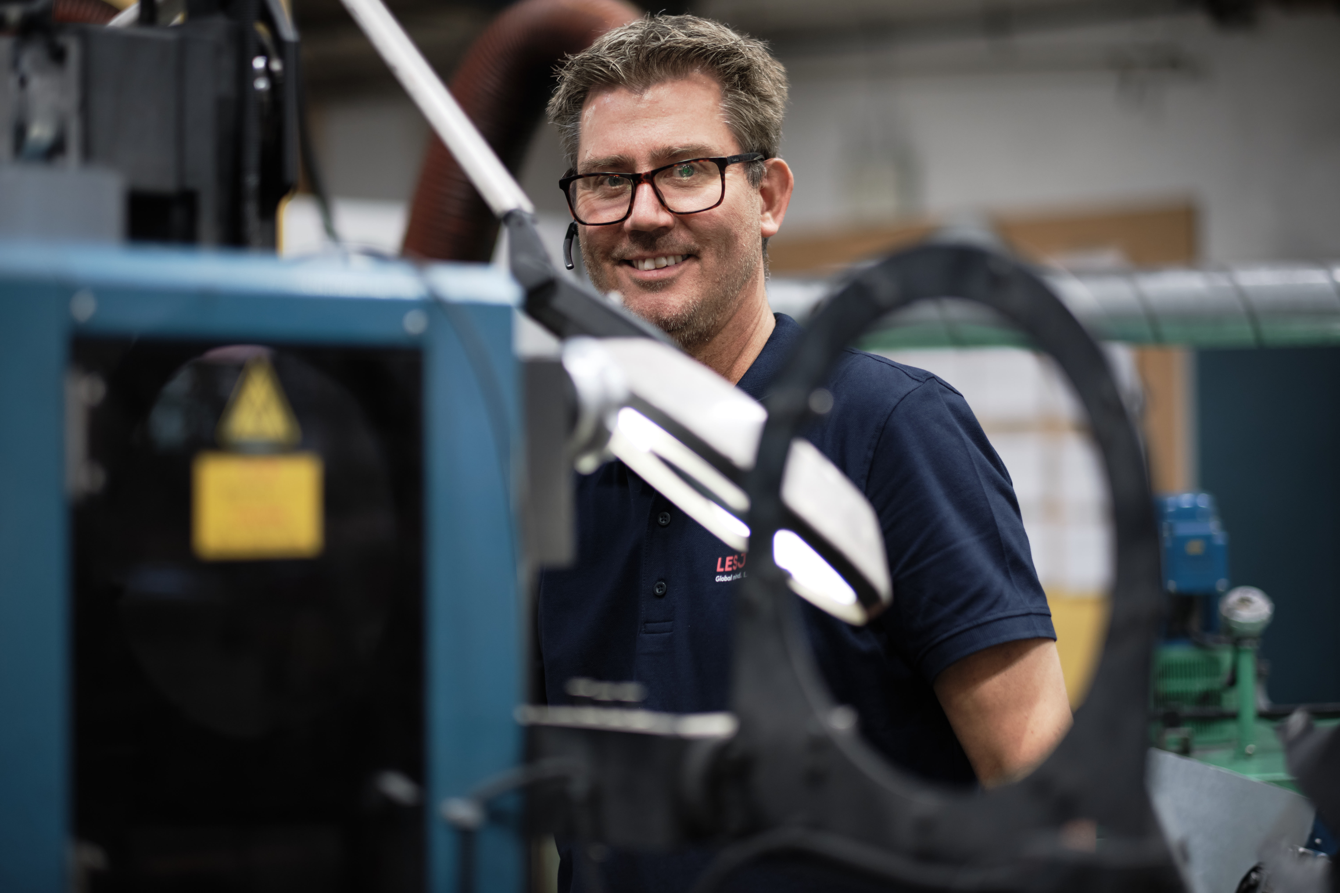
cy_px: 446
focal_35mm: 84
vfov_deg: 16.3
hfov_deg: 24.2
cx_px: 670
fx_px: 3126
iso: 200
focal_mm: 56
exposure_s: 1/125
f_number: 1.4
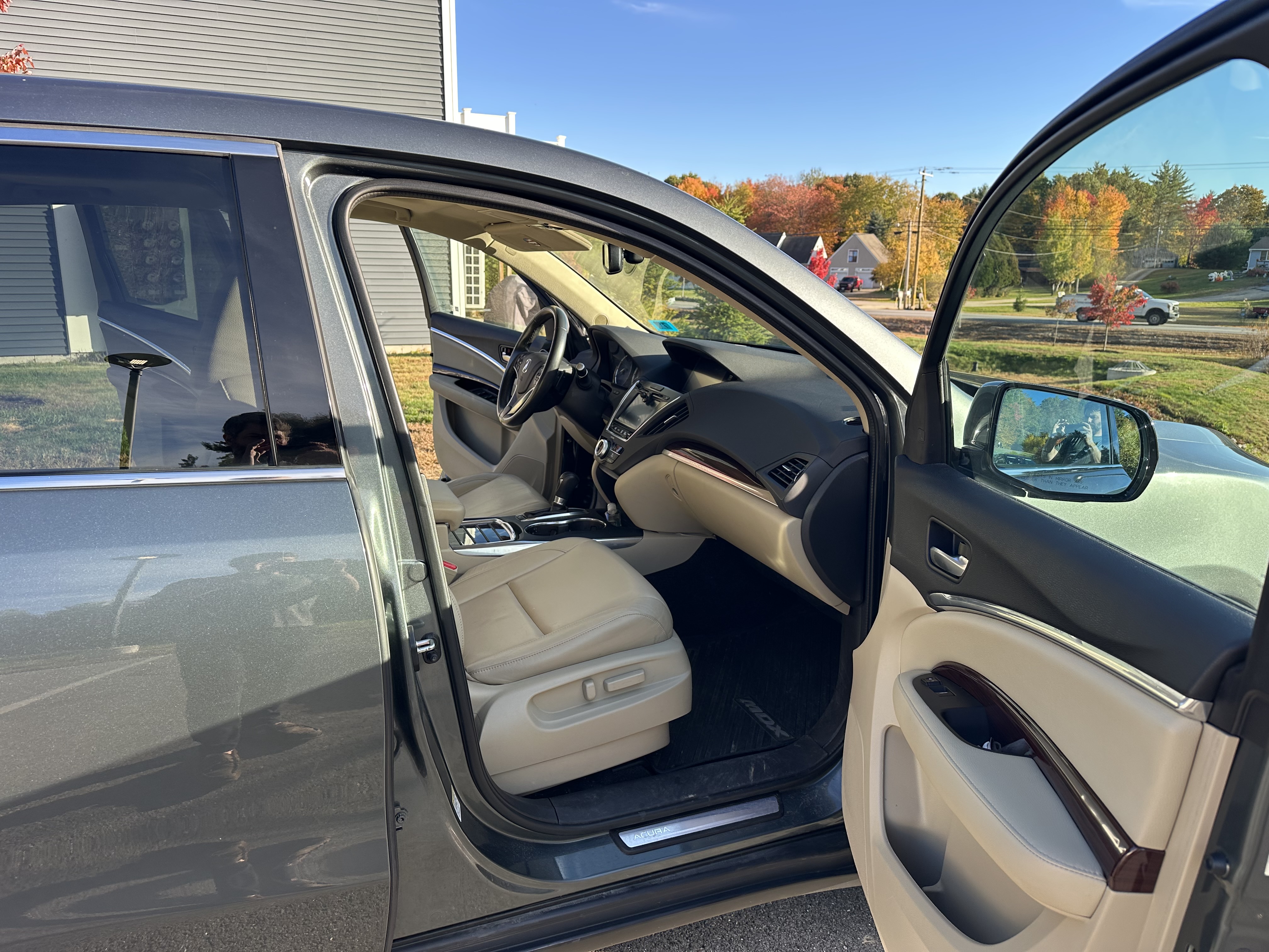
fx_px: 880
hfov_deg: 71.6
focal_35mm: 24
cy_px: 476
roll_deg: -1.0
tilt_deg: -8.6
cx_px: 634
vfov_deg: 56.8
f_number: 1.78
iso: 80
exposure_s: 1/672
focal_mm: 6.86
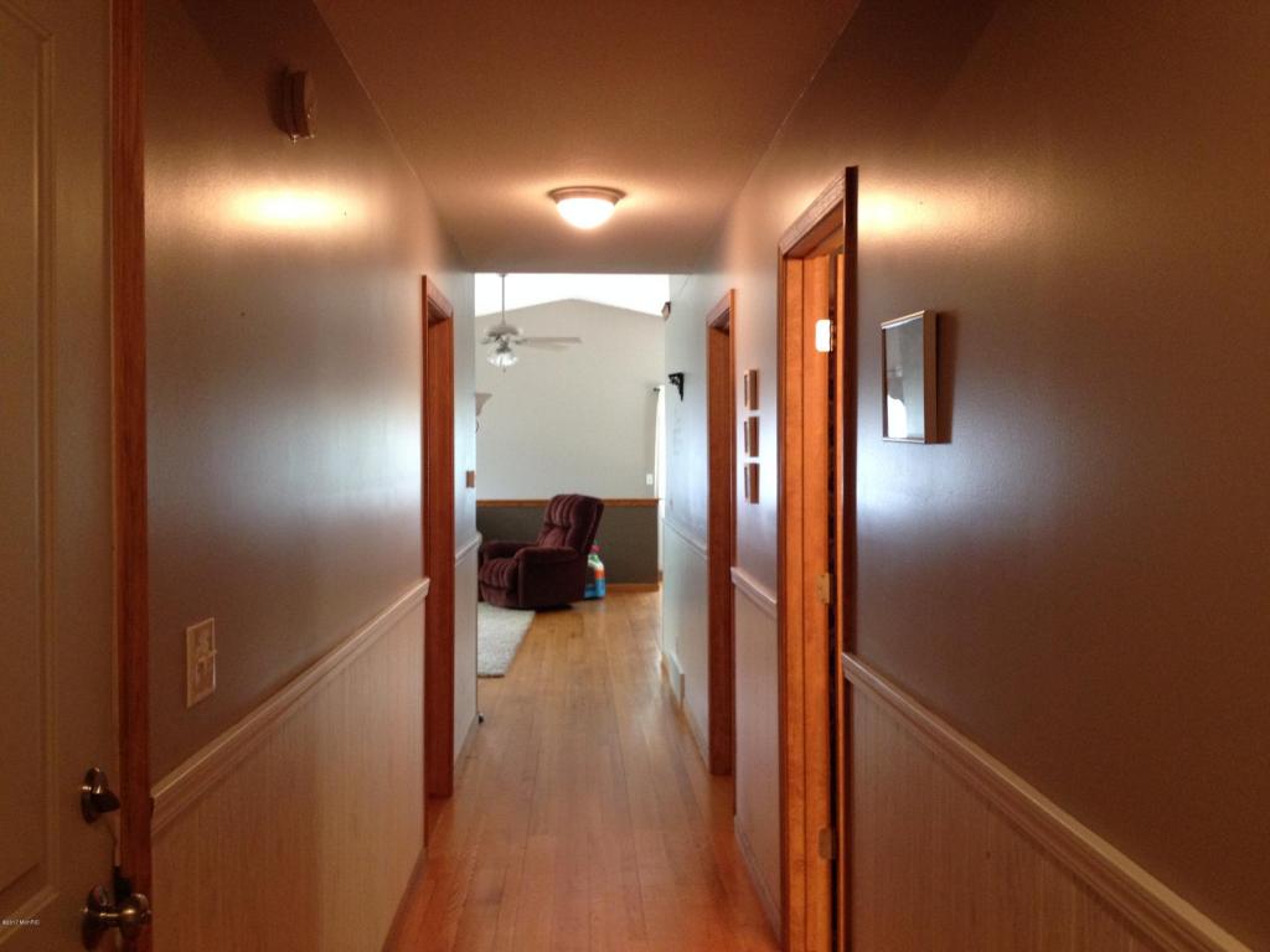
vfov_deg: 40.7
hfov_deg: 52.6
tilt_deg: -1.2
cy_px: 476
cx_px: 635
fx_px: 1284
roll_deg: -0.4
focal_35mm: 35
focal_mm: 4.28
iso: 160
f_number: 2.4
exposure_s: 1/20
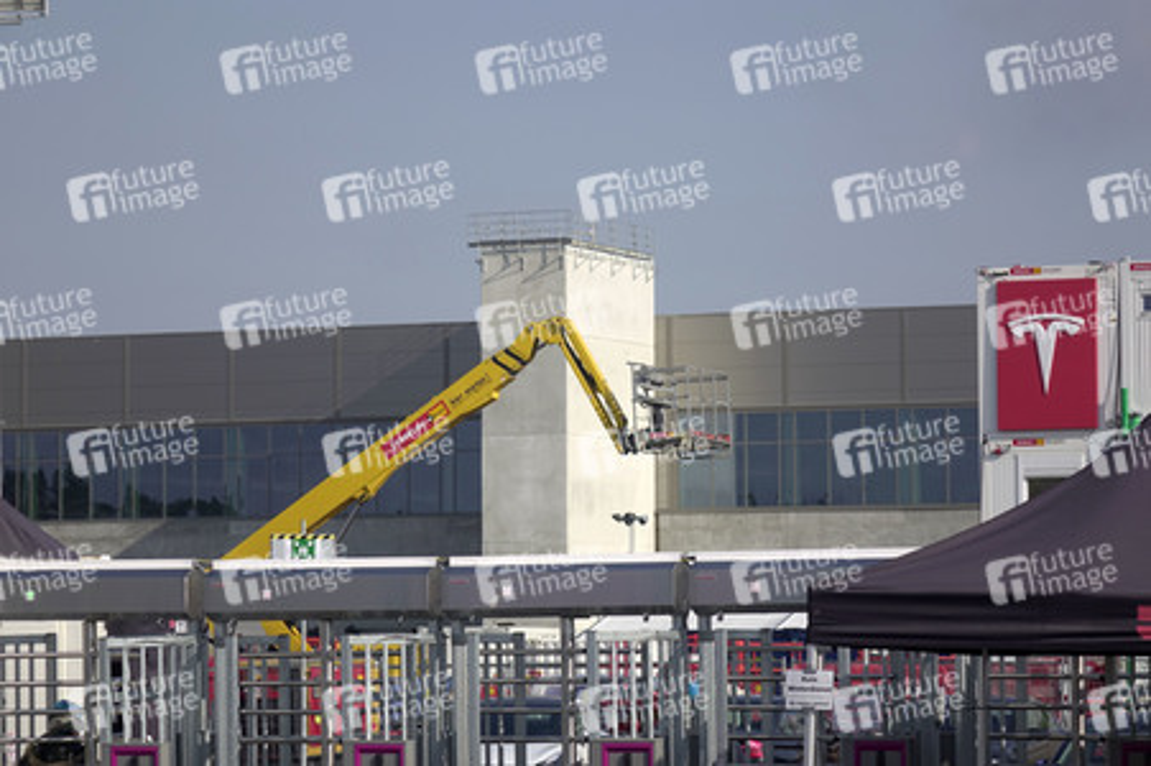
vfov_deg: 8.4
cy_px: 383
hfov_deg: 12.5
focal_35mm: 164
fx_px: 5239
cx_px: 576
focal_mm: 60.04
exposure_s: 1/125
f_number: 5
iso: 100
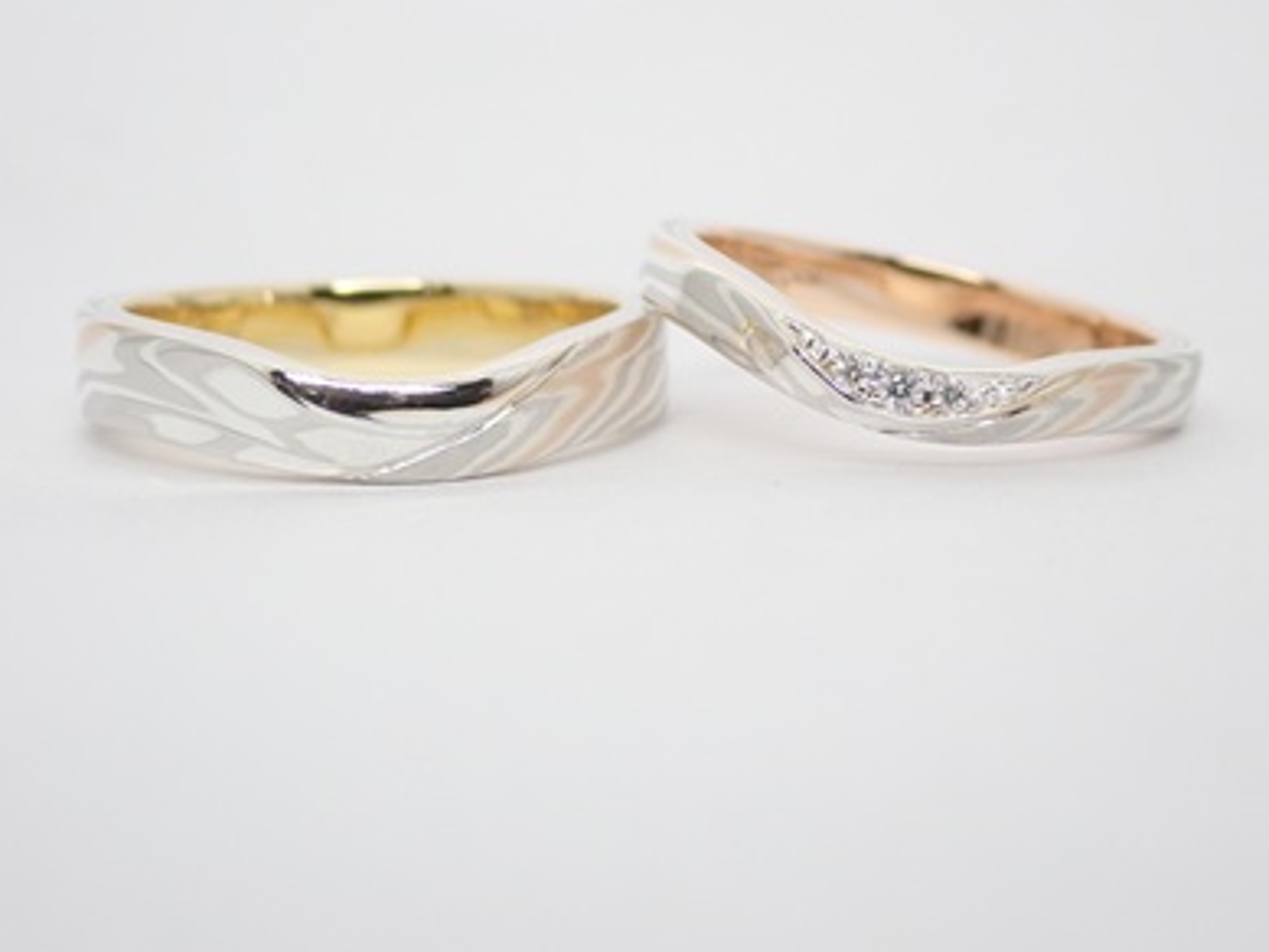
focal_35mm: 89
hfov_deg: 22.0
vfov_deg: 16.6
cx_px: 643
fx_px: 3264
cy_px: 422
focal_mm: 13.65
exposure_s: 1/100
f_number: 4.1
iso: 200
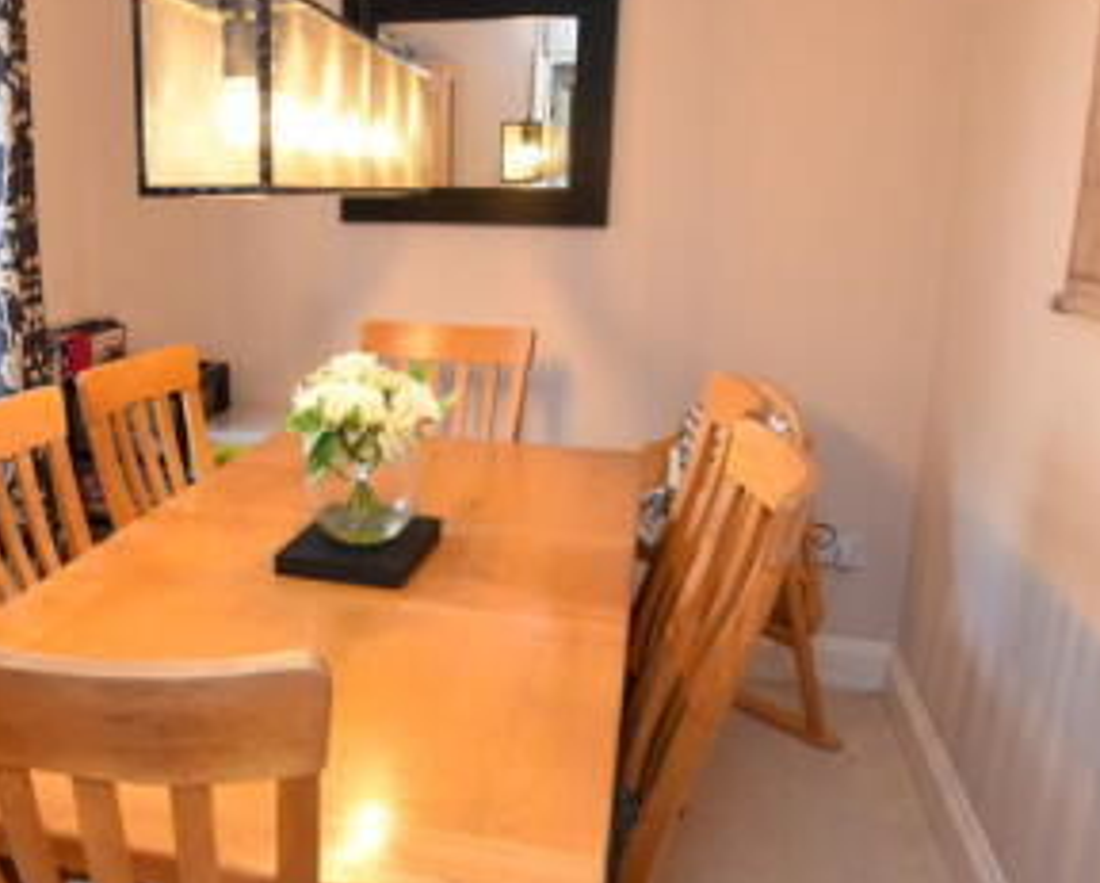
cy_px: 411
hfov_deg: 53.8
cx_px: 315
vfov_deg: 45.8
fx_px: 1043
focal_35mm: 32
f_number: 4.5
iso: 800
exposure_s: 1/80
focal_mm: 10
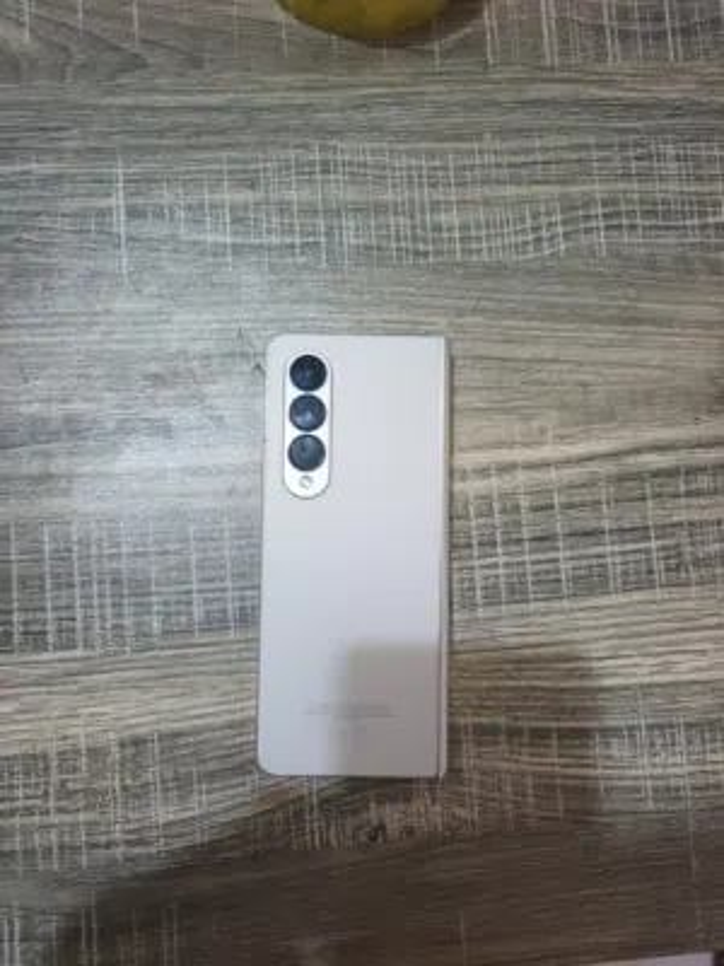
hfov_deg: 58.9
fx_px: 641
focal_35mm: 23
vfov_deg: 73.9
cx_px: 362
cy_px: 483
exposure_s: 1/33.3
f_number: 1.8
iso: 5322
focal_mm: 5.89
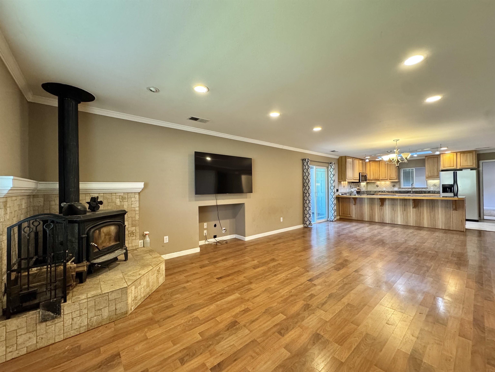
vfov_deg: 85.7
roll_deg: +0.8
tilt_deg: +0.7
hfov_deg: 102.1
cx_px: 248
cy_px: 186
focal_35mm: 14
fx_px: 200
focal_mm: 2.22
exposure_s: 1/60
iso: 320
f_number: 2.2
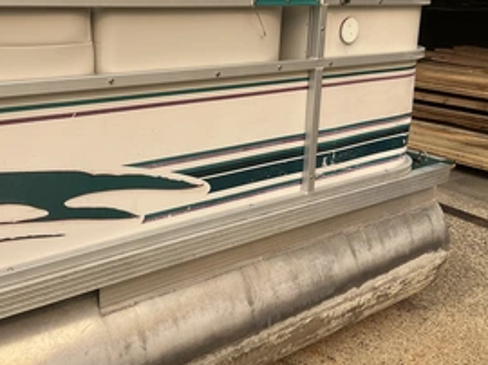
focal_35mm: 43
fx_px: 606
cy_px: 139
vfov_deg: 33.4
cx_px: 221
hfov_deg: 43.8
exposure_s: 1/929
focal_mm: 3
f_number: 1.8
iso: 25
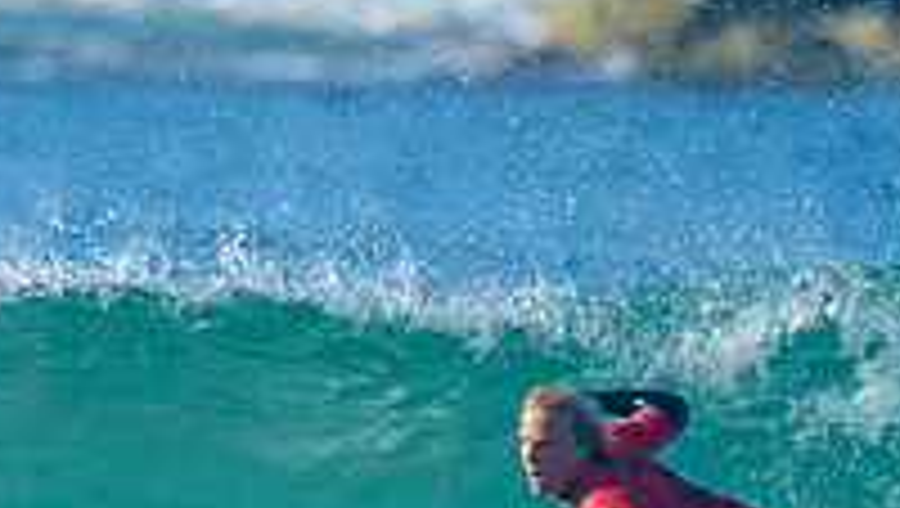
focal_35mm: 3332
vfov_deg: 0.4
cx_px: 463
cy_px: 647
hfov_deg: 0.6
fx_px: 79601
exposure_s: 1/2000
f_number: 6.3
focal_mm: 800
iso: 400
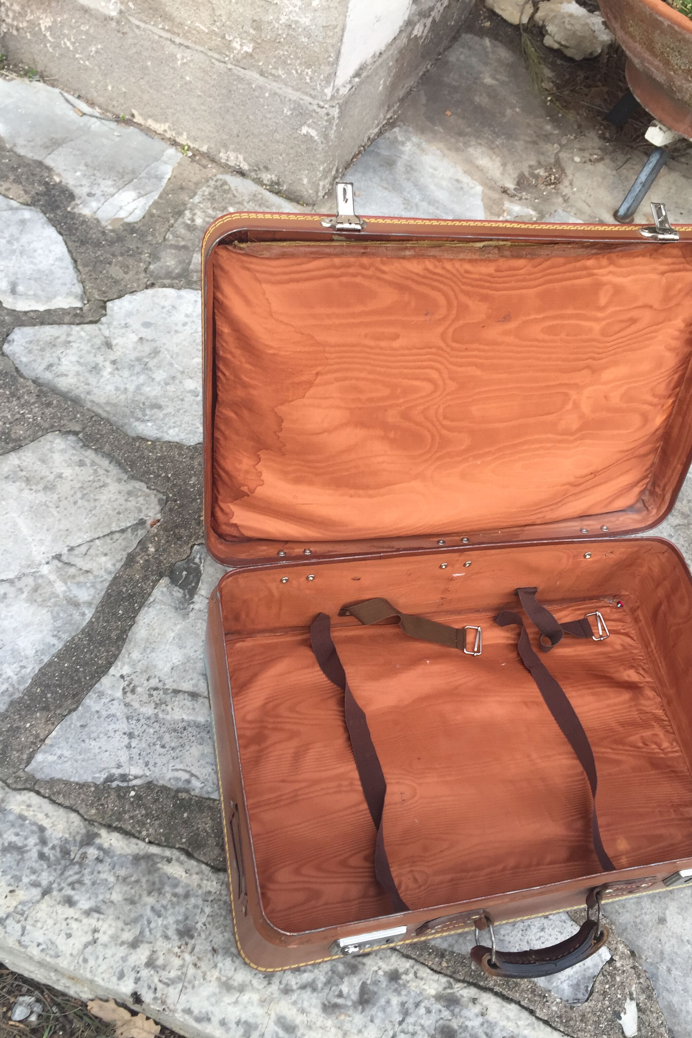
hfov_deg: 42.2
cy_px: 507
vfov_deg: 60.3
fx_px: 894
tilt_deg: -49.1
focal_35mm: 31
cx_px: 393
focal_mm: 4.15
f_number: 2.2
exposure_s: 1/100
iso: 40
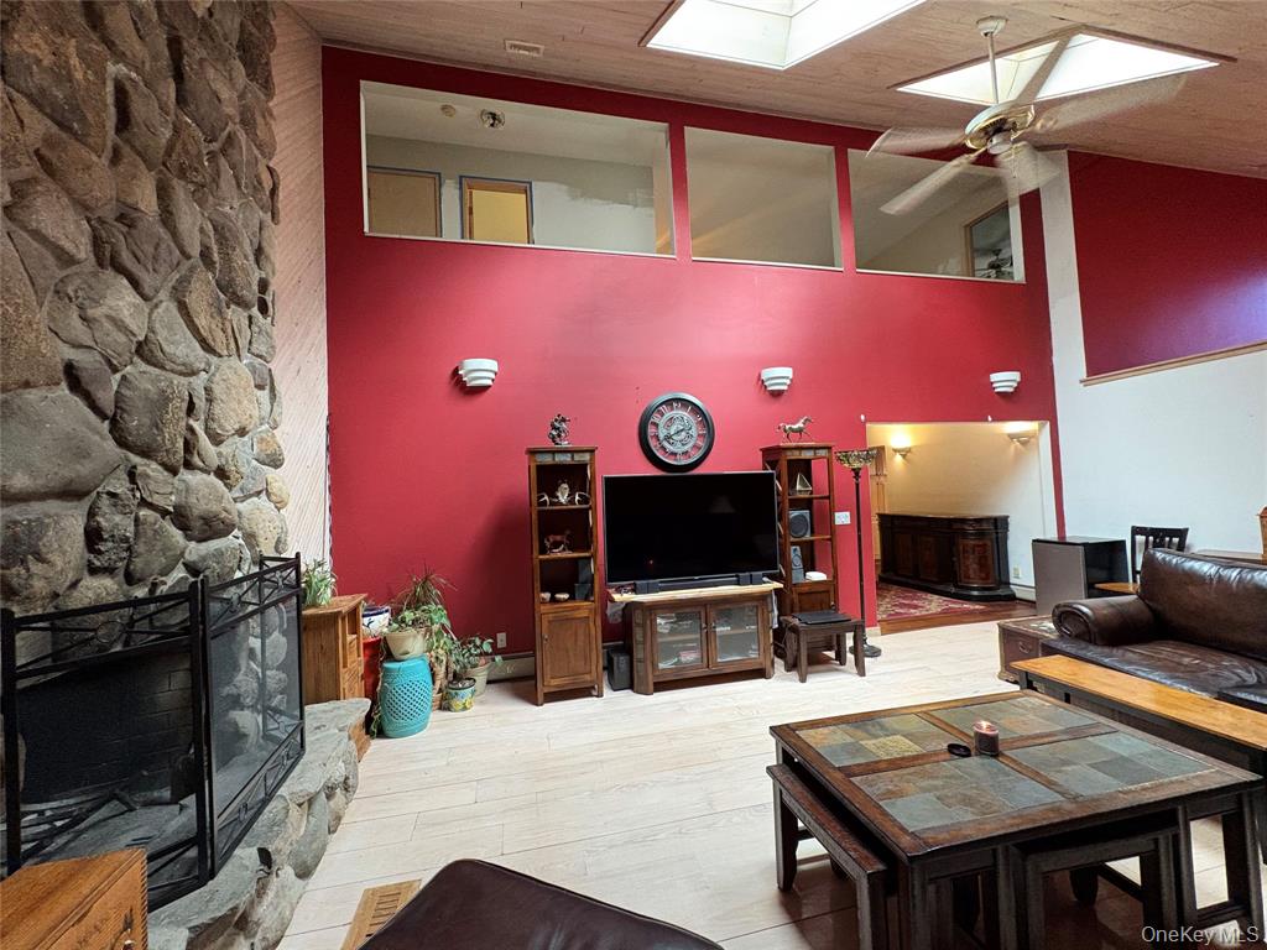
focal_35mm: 14
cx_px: 634
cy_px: 475
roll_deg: +3.0
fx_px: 512
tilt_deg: +2.2
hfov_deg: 102.1
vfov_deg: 85.7
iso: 500
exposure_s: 1/60
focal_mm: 2.22
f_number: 2.2
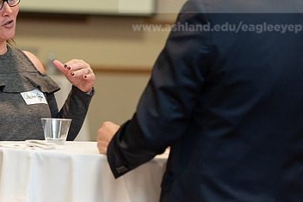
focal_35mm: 201
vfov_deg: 6.8
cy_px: 45
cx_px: 93
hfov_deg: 10.2
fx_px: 1692
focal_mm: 122
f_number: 3.5
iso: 1600
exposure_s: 1/200
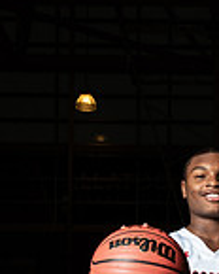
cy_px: 374
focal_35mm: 131
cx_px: 221
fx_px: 1061
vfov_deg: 14.0
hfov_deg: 11.7
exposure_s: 1/200
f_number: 14
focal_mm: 45
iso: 320
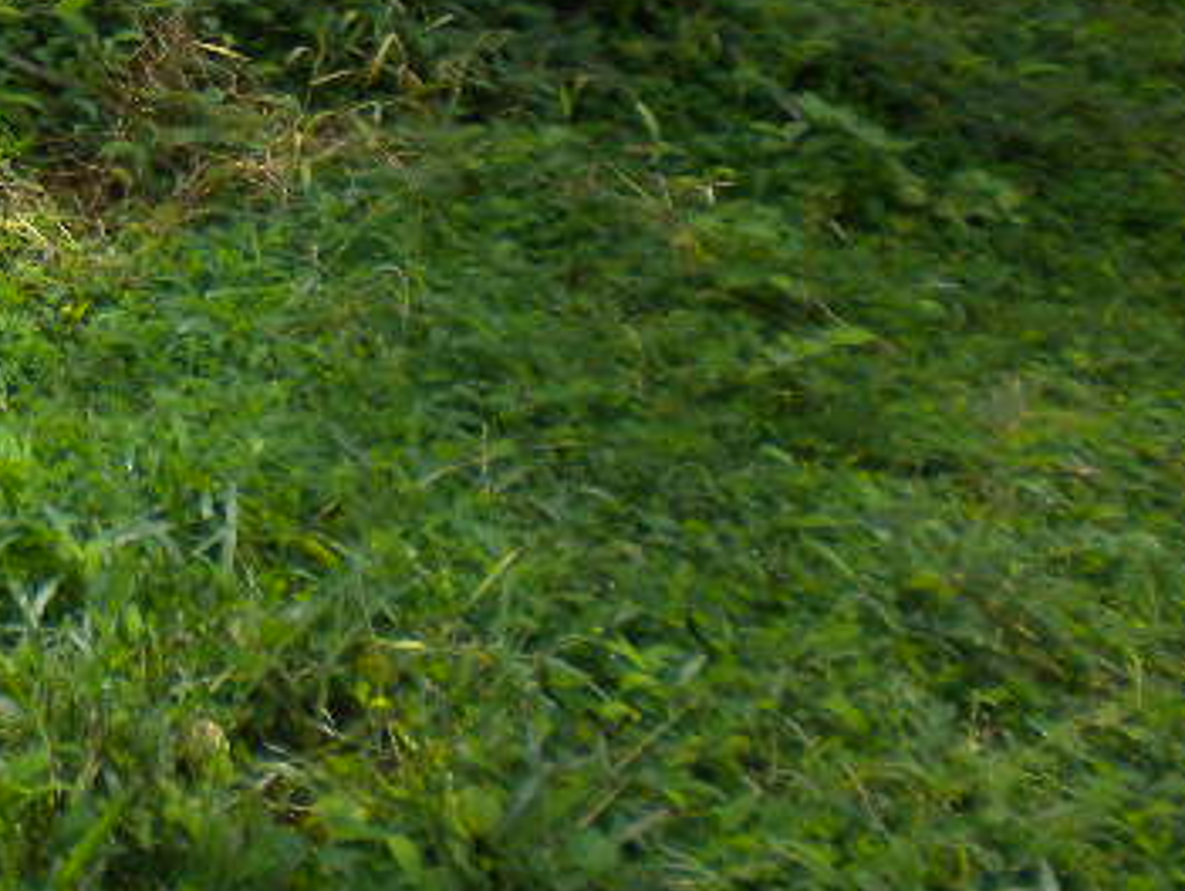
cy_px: -263
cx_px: -439
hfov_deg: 17.8
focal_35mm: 102
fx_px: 3495
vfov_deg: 14.0
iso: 80
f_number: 4.6
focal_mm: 6.3
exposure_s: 1/367
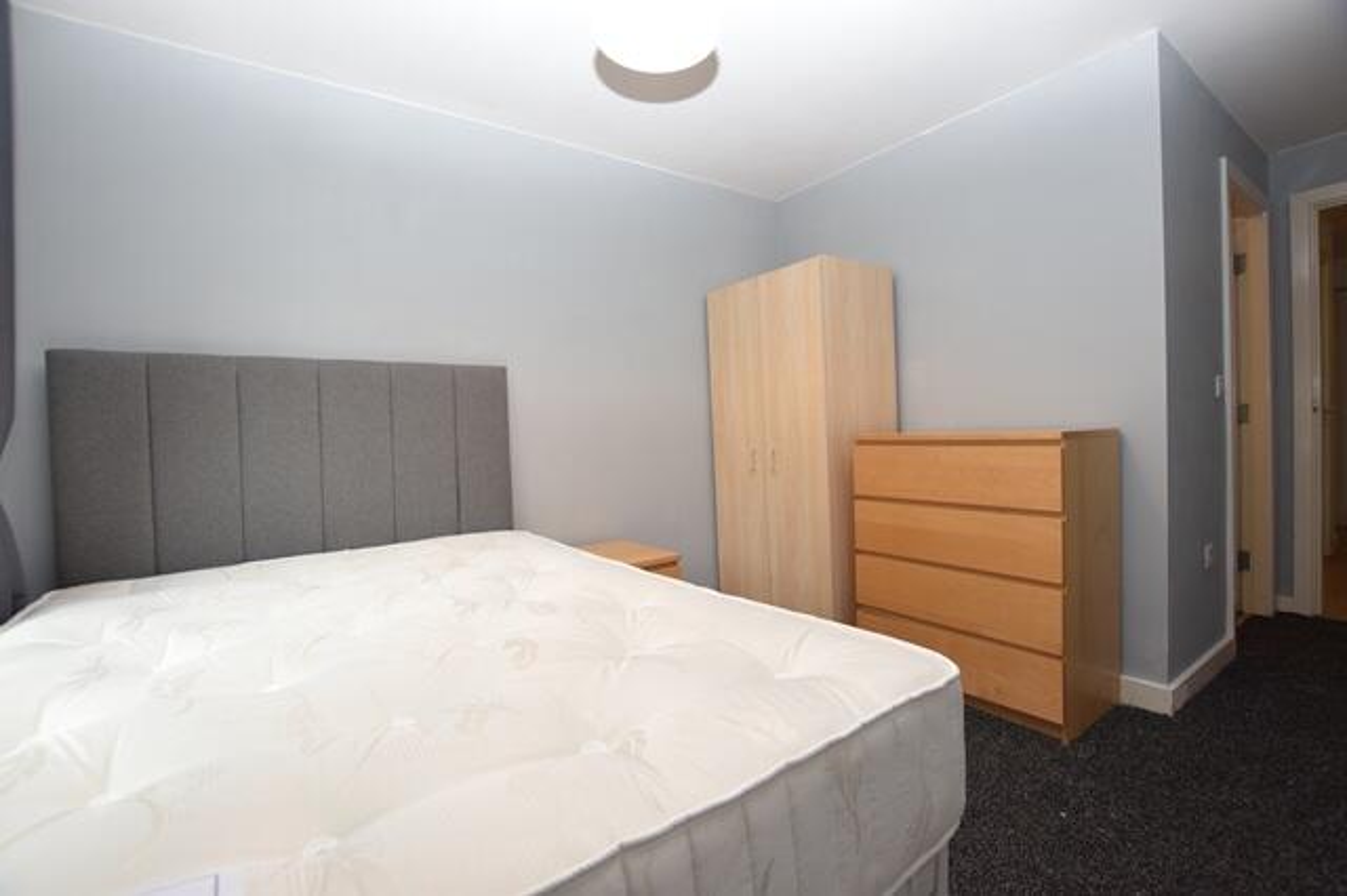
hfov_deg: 100.4
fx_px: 561
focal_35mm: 15
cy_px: 448
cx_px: 674
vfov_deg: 77.3
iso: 800
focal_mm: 10
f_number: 5.6
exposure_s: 1/125
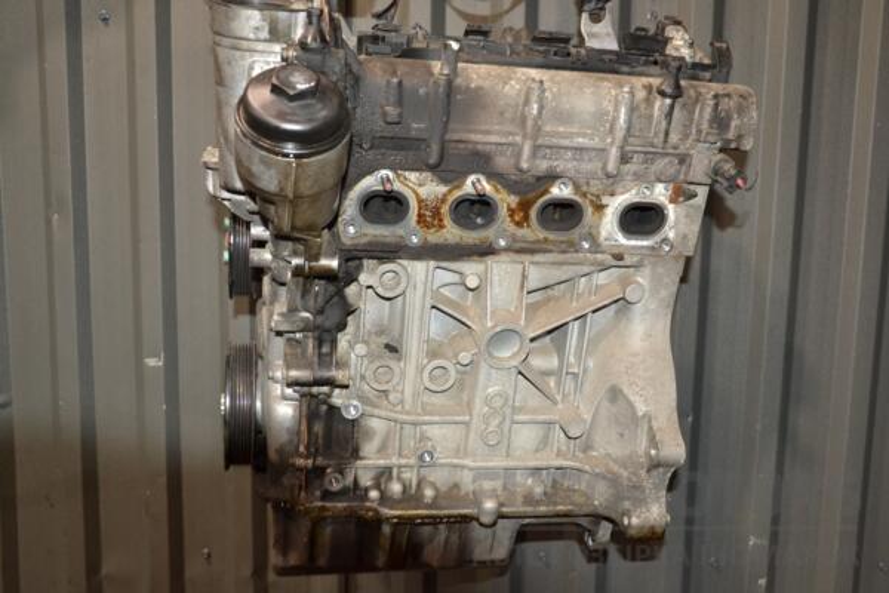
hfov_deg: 51.3
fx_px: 926
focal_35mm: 38
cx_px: 444
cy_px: 296
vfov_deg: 35.5
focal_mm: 25
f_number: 5
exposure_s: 1/60
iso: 800
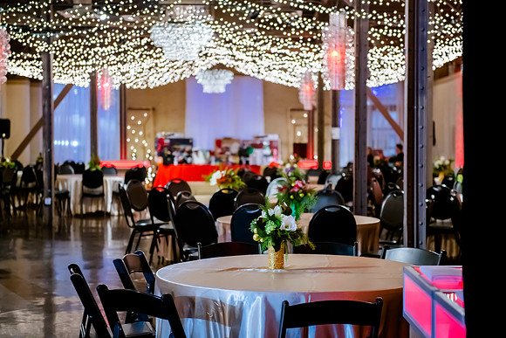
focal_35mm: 68
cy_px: 169
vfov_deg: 20.1
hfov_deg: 29.7
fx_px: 954
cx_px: 253
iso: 3200
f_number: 2.8
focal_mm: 66
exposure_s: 1/100
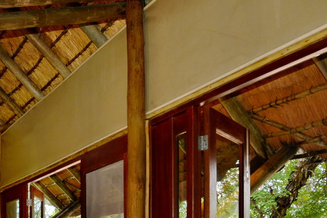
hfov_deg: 41.1
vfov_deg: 27.7
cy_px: 266
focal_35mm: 42
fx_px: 382
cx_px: 7
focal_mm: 16
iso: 320
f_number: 7.1
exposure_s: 1/10
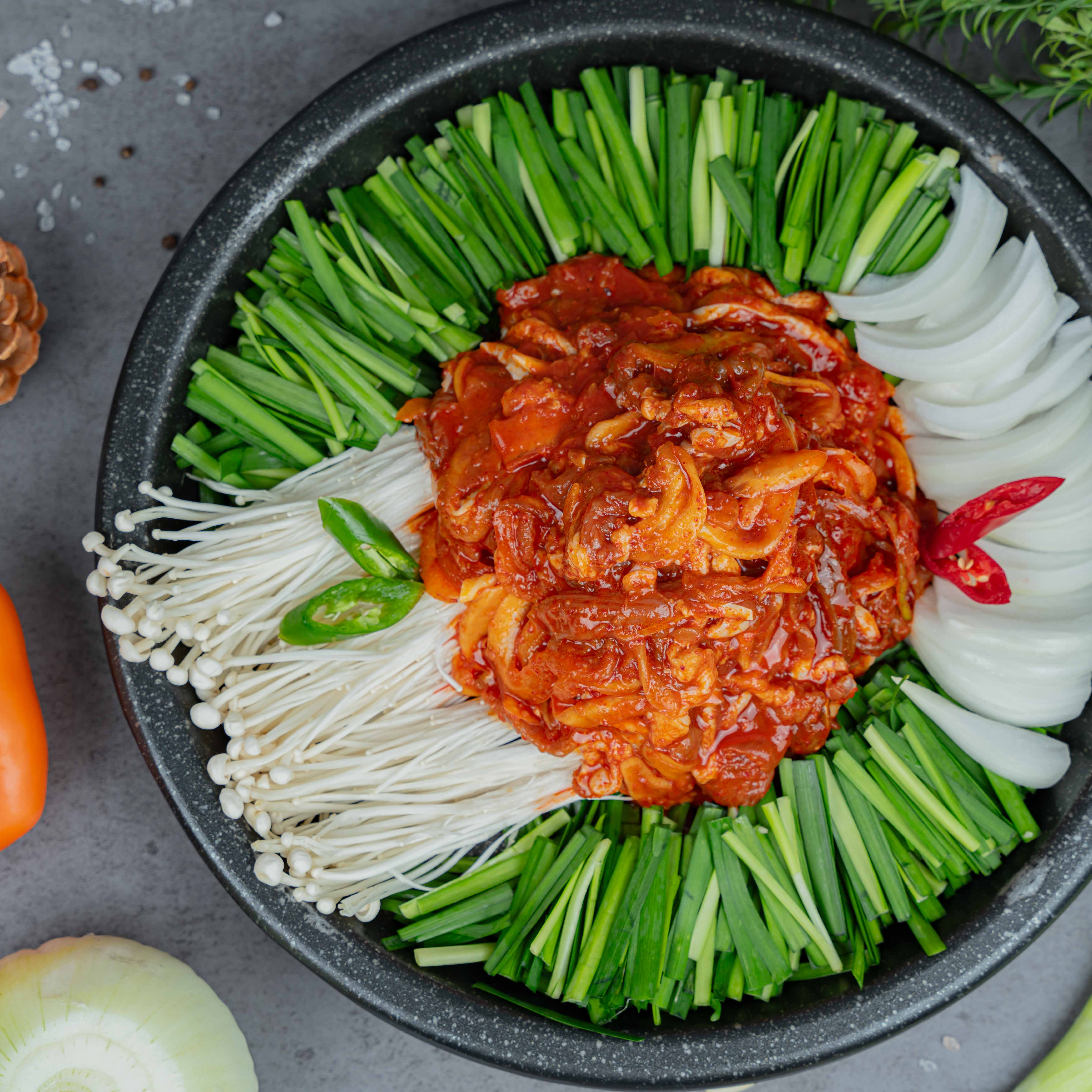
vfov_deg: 21.3
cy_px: 539
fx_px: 2897
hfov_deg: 21.3
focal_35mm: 81
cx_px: 659
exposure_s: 1/125
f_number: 4.5
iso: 100
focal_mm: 62.9
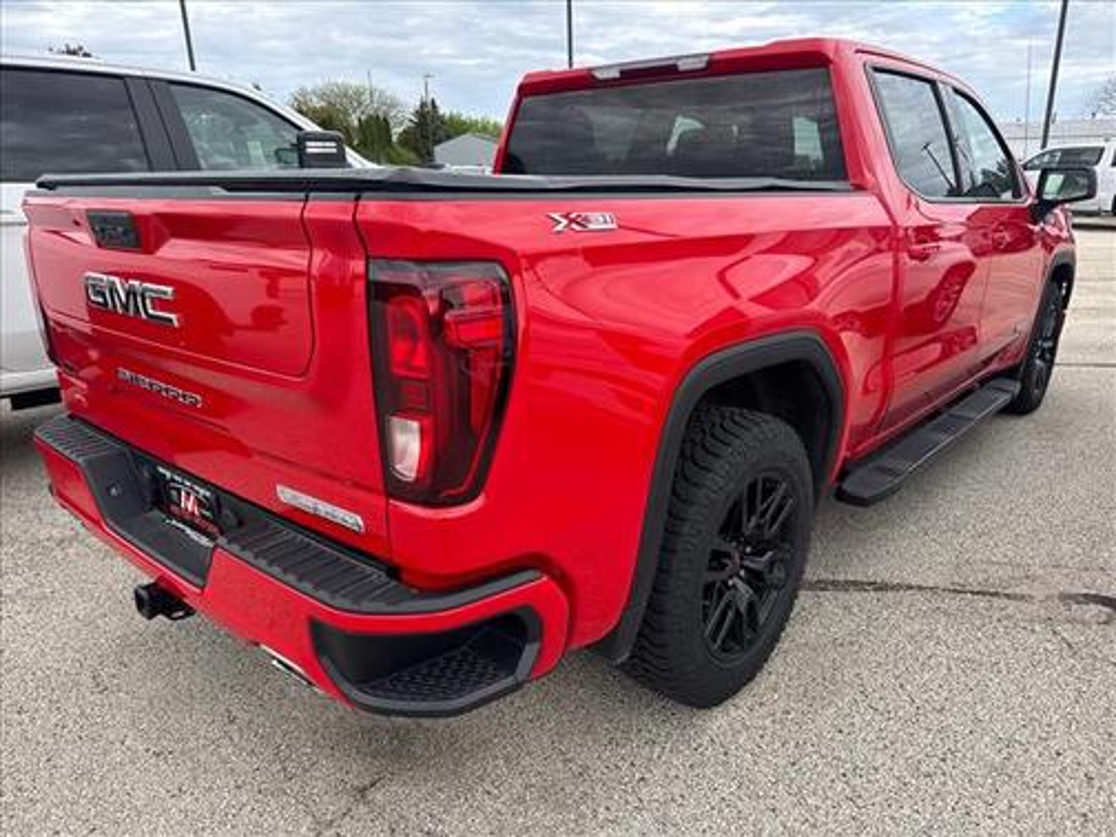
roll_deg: +4.3
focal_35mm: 24
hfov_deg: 71.6
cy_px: 418
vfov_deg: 56.8
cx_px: 558
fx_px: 774
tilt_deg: -15.4
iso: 80
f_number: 1.78
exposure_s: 1/966
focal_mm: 6.76
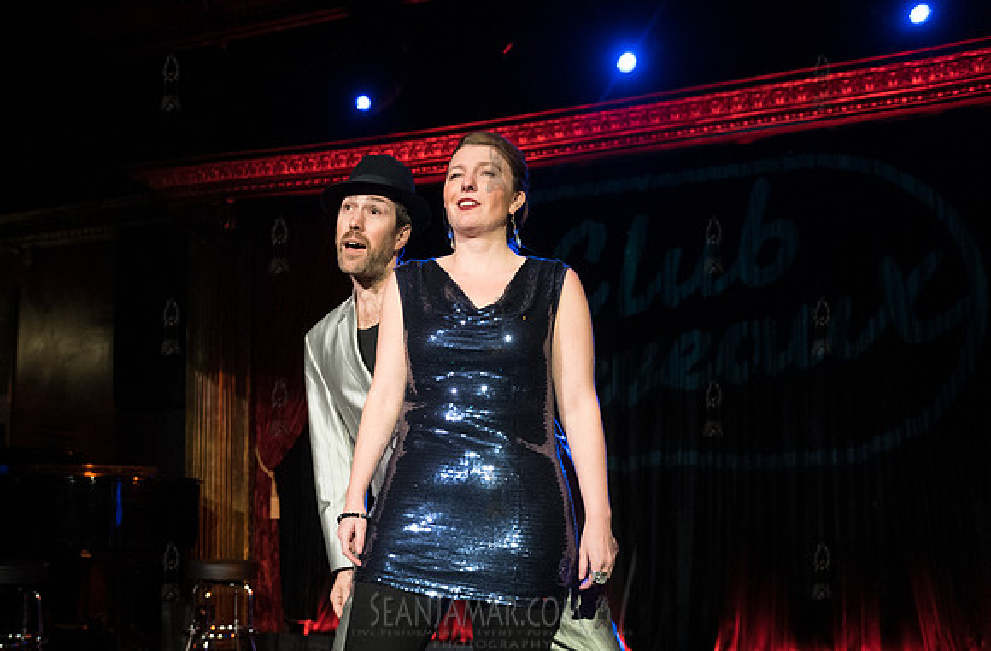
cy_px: 415
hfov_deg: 52.2
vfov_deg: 36.0
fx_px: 994
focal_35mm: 36
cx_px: 349
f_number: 2.8
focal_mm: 24
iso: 4000
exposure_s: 1/320
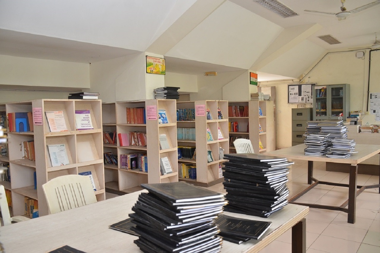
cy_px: 126
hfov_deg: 62.0
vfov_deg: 43.6
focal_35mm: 30
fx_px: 316
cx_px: 190
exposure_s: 1/60
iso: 800
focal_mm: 20
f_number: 4
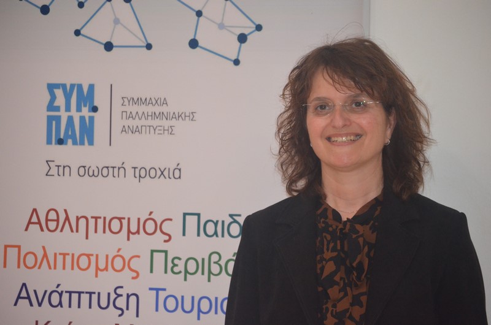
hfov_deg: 16.1
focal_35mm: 128
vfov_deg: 10.7
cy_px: 162
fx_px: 1735
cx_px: 246
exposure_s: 1/60
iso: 3200
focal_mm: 85
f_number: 4.2
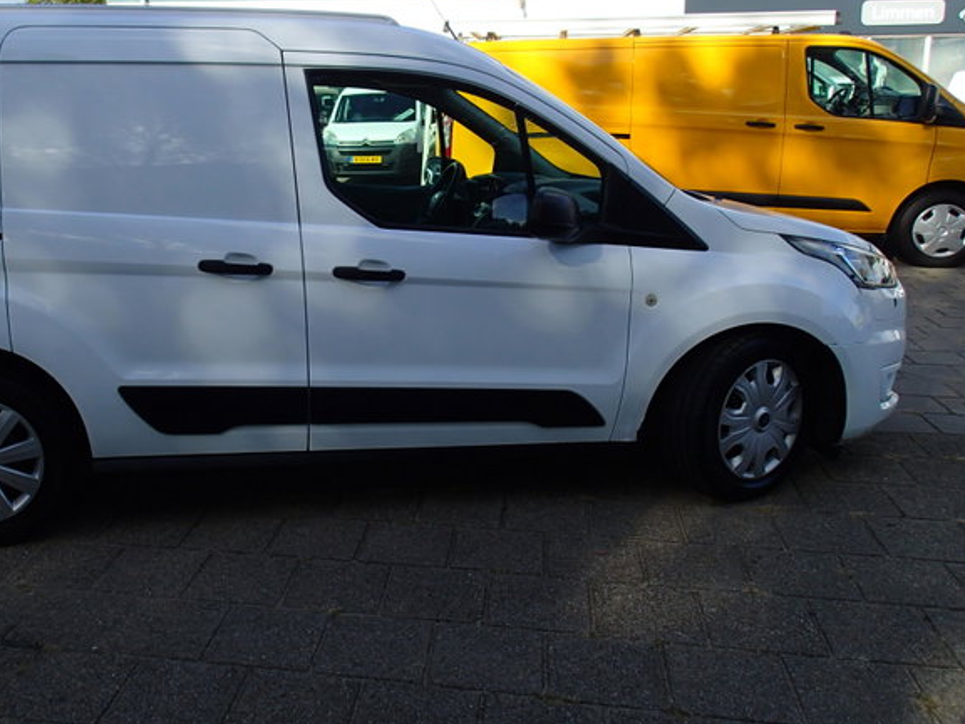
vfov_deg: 42.8
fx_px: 920
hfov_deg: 54.4
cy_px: 298
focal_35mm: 33
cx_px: 333
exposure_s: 1/125
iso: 100
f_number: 8
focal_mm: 4.5
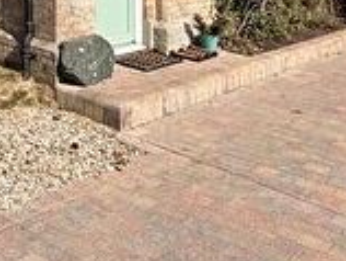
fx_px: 621
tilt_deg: +1.5
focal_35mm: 62
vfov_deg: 20.5
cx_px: -88
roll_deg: +0.1
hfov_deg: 26.9
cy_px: -124
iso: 20
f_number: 2.2
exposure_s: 1/888
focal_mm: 2.22
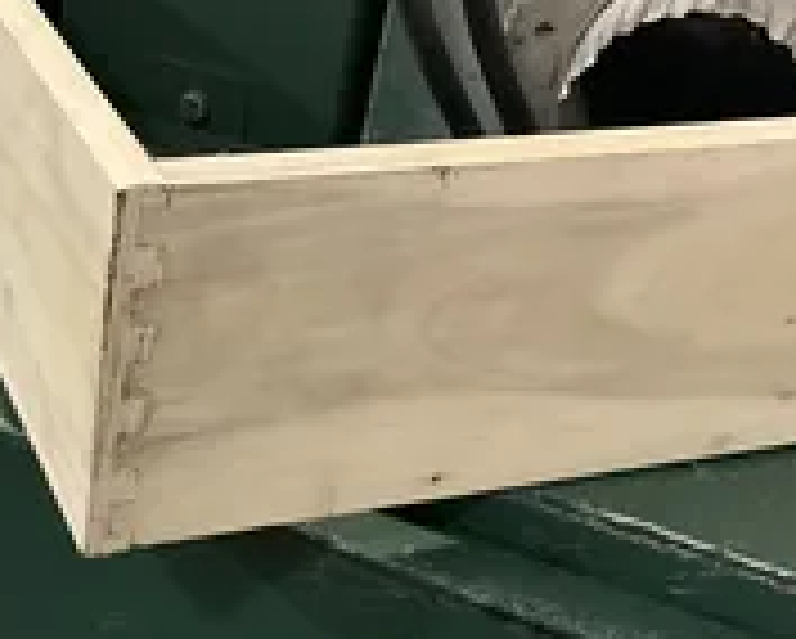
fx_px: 1509
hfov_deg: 29.2
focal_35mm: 64
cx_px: 216
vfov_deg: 23.9
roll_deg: -6.9
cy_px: 297
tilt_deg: -33.4
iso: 320
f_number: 1.8
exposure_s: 1/32
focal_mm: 3
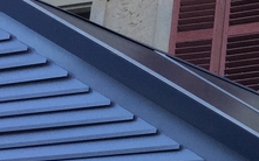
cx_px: 466
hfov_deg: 13.5
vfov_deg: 9.4
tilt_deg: +20.7
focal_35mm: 139
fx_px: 981
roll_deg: -0.9
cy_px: 13
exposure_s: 1/327
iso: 32
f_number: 2.2
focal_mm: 4.15
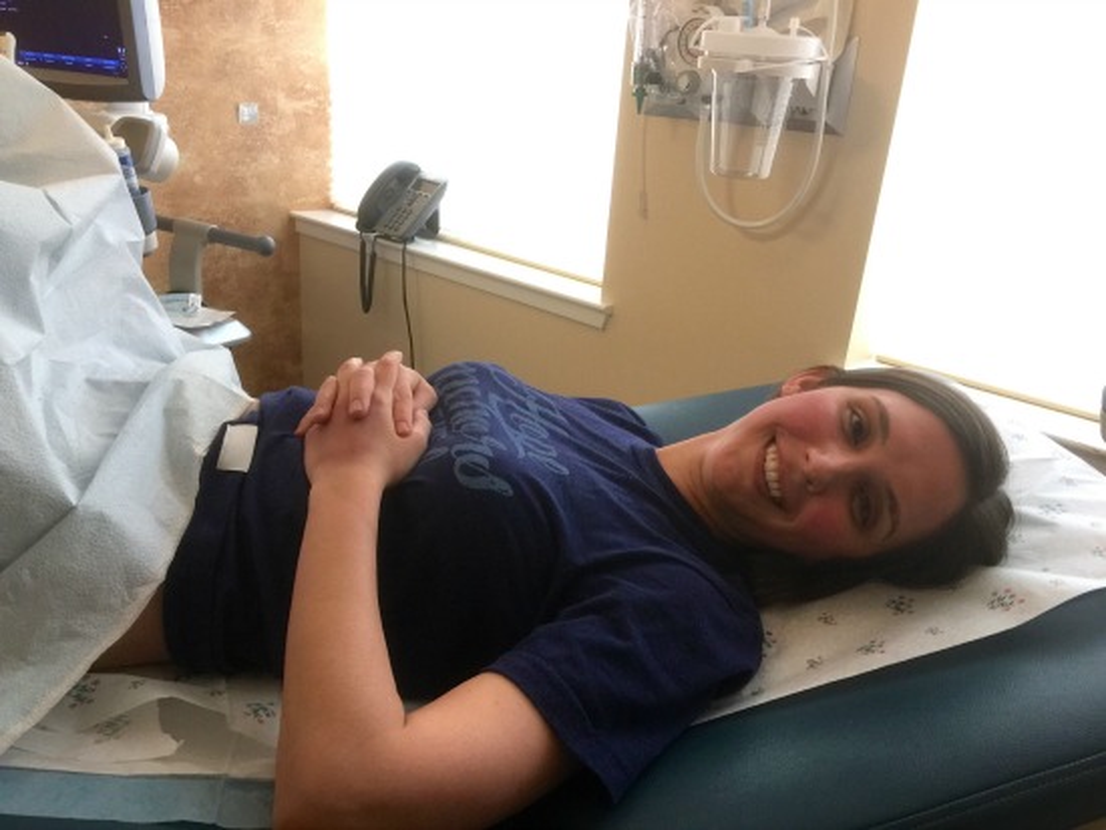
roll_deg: -5.4
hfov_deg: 61.6
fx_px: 927
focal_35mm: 29
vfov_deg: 48.3
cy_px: 415
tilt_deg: -21.8
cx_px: 553
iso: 80
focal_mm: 4.15
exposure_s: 1/15
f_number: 2.2
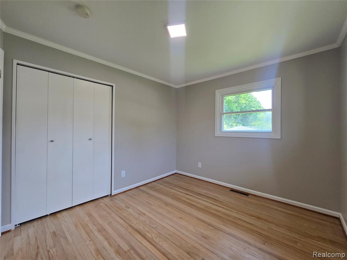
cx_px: 174
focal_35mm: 13
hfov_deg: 106.2
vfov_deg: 89.9
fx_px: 130
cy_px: 130
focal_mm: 2.2
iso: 64
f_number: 2.2
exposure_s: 1/60
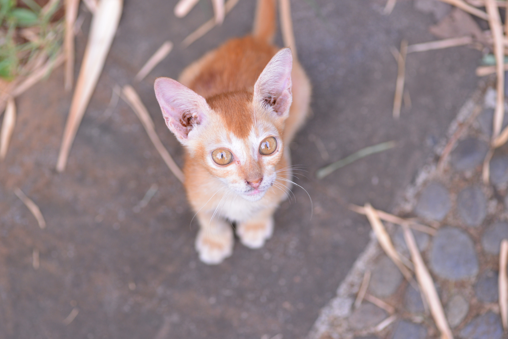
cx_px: 254
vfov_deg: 13.7
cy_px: 170
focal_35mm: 100
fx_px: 1412
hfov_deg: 20.4
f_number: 4.5
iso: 800
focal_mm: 100
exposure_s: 1/320
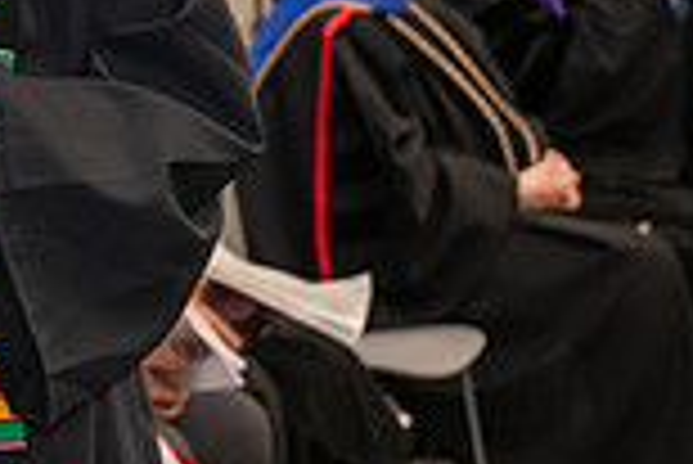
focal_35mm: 264
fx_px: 5087
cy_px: -92
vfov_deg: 5.2
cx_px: -558
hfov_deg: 7.6
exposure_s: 1/125
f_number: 5
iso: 2500
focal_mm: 70
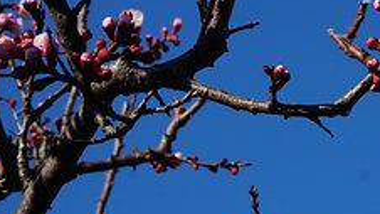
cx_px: 410
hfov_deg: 11.9
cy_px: -13
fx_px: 1793
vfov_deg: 6.8
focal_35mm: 178
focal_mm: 50
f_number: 13
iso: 200
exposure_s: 1/250
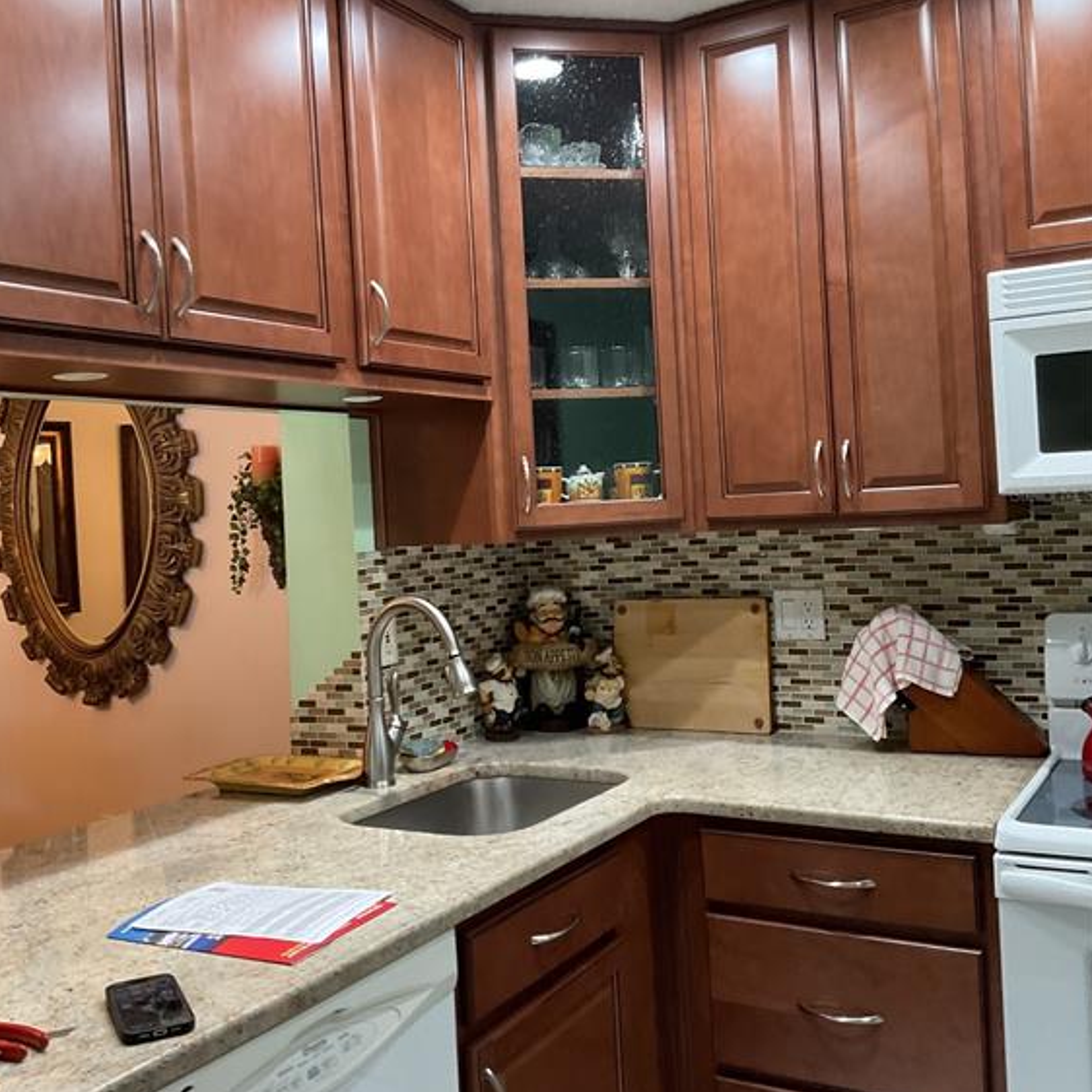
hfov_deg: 47.2
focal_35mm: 35
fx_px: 1249
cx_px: 538
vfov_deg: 47.2
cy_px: 494
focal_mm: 3
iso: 160
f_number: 1.8
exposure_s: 1/60
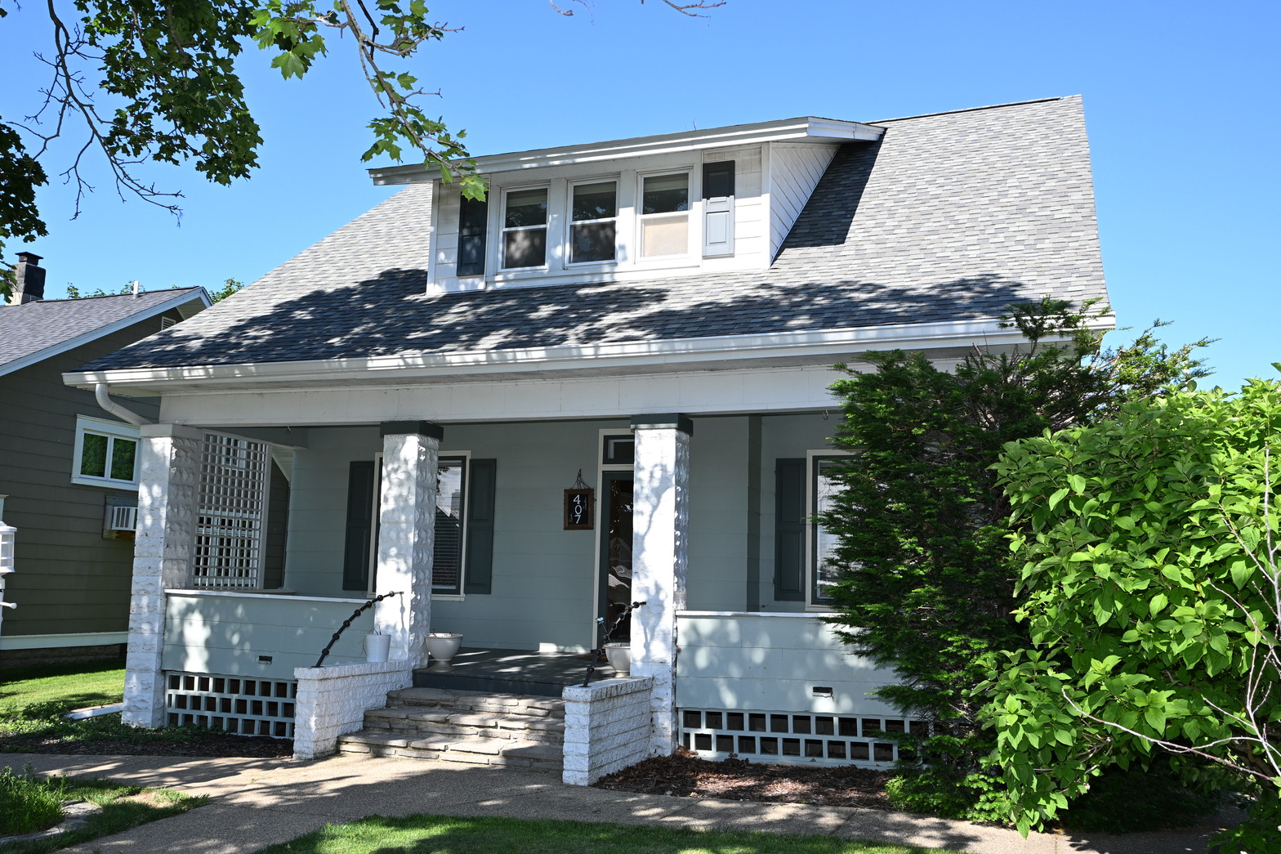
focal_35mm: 31
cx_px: 656
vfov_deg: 42.3
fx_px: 1103
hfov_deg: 60.3
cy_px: 440
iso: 100
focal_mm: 20
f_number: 7.1
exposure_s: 1/200
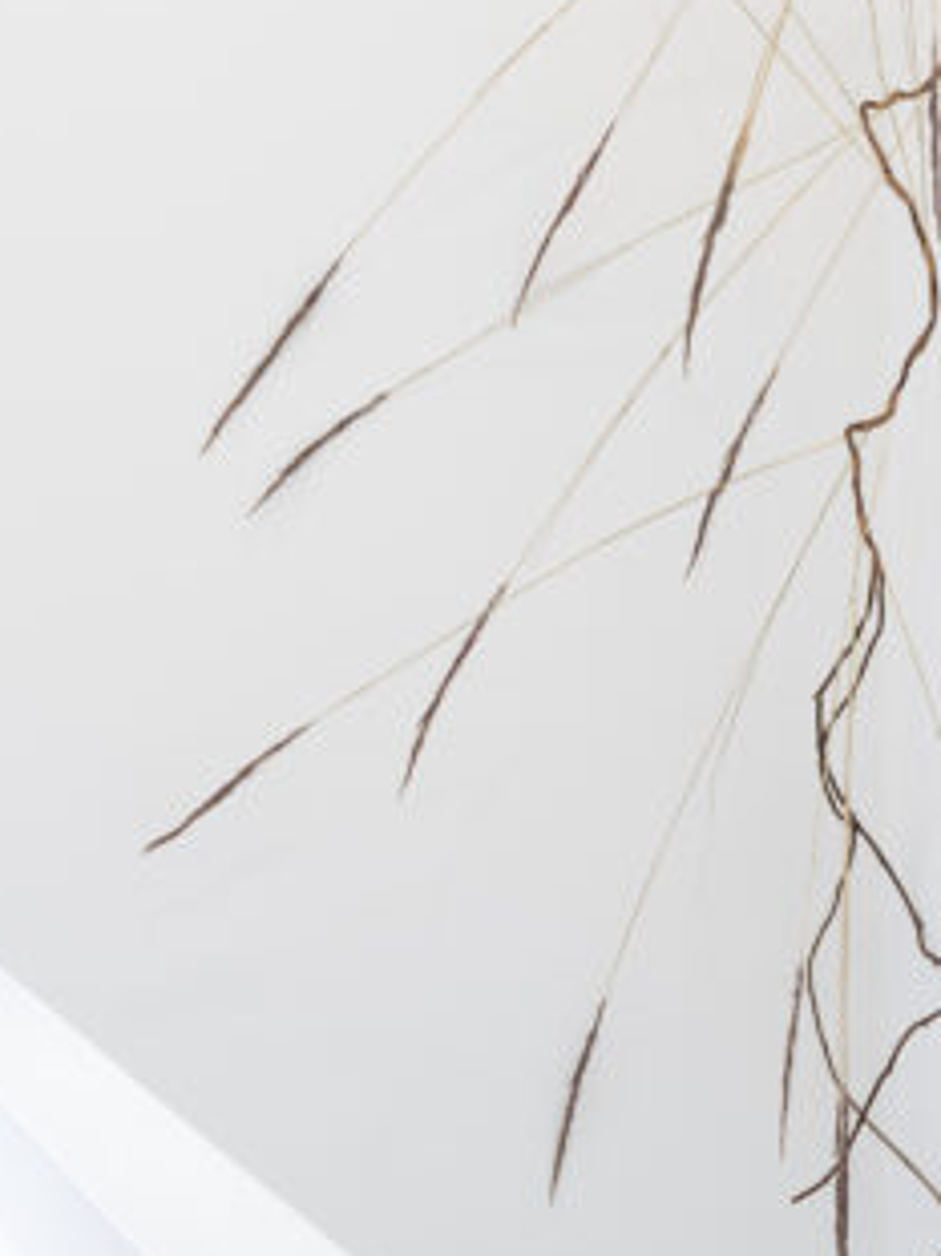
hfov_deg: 14.2
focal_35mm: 102
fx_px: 3700
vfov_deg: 19.2
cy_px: 497
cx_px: -61
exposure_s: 1/3
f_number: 11
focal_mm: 39.6
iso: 100
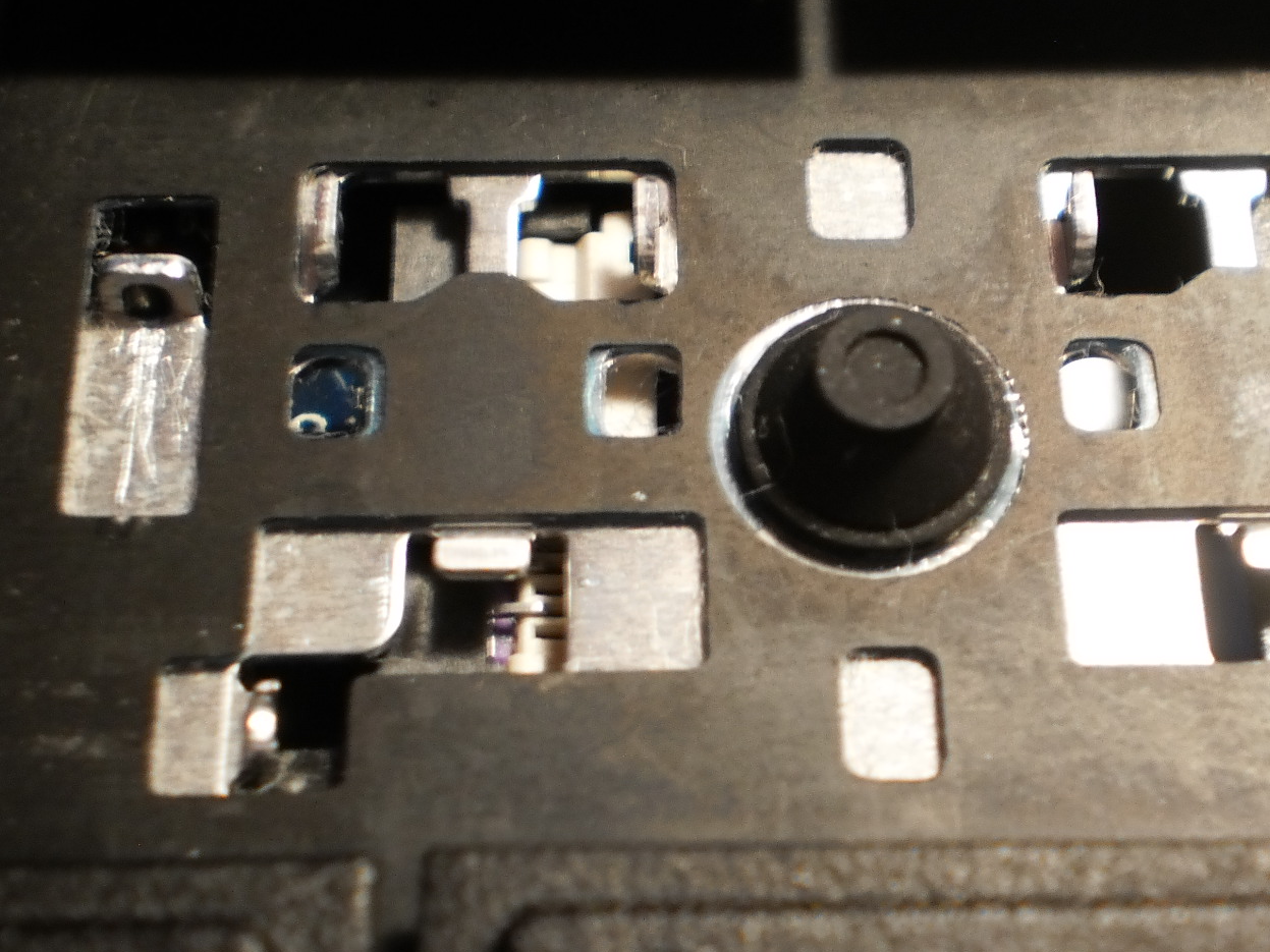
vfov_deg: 21.3
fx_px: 2531
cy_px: 387
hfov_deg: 28.1
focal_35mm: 69
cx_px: 733
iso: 125
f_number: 3.5
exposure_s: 1/6
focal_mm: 7.4
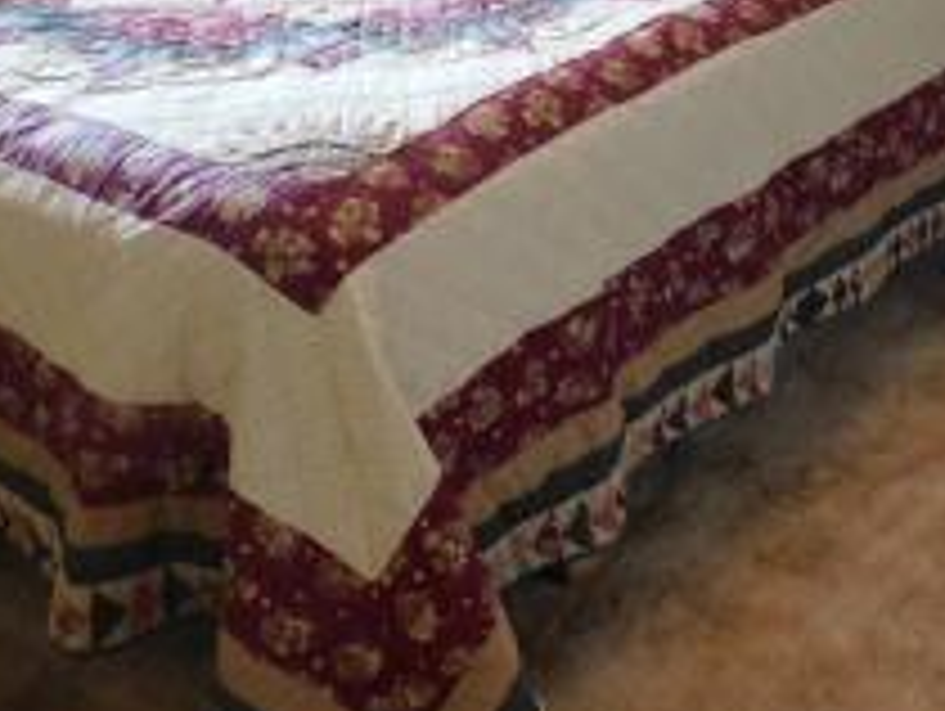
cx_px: 842
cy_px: -158
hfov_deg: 26.8
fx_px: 1913
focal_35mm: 70
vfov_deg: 19.7
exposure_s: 1/25
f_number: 3
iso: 400
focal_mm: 4
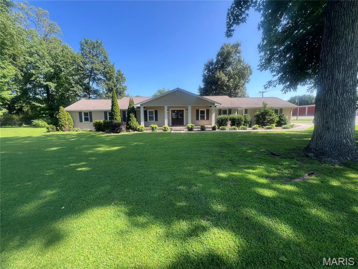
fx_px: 134
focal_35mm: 13
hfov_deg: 106.2
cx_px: 179
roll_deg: +1.4
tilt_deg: -7.7
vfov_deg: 89.9
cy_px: 134
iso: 32
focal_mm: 1.57
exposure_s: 1/314
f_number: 1.8
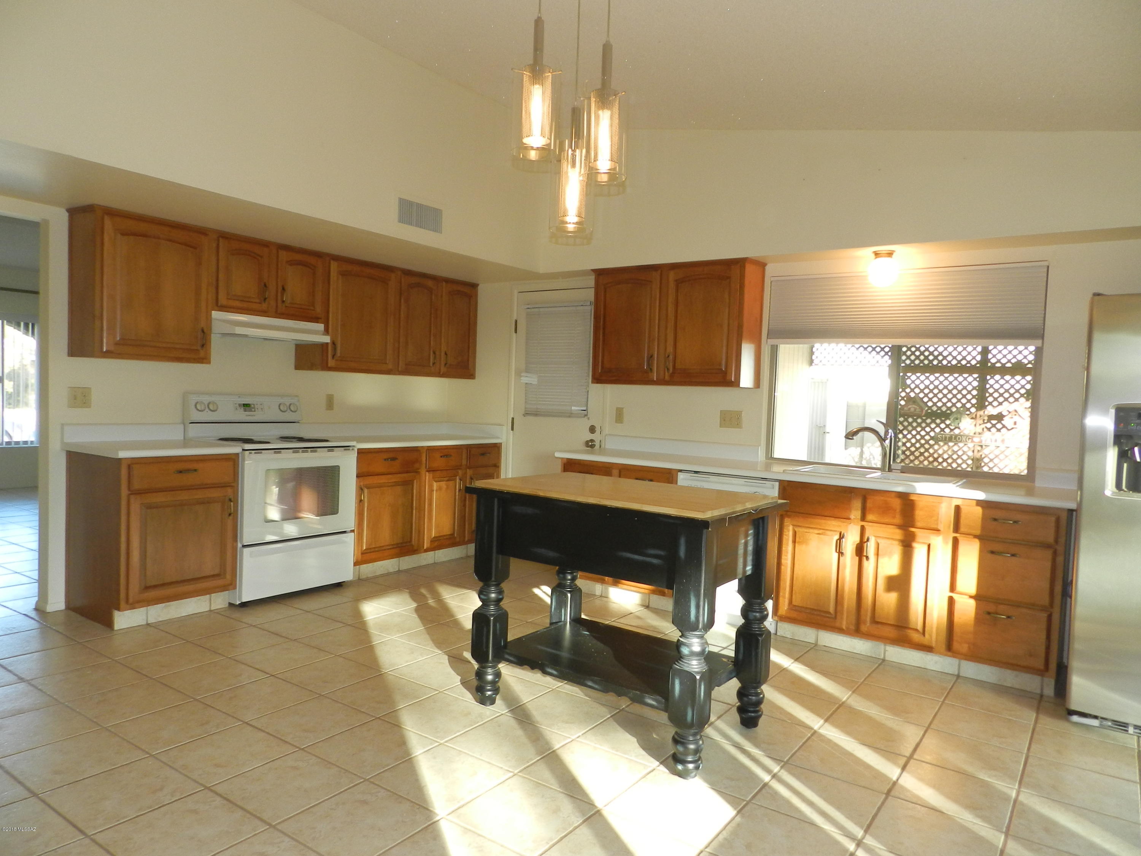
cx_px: 570
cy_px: 428
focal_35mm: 23
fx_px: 758
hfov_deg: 73.9
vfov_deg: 58.9
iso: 200
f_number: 3.4
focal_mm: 4
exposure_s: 1/30
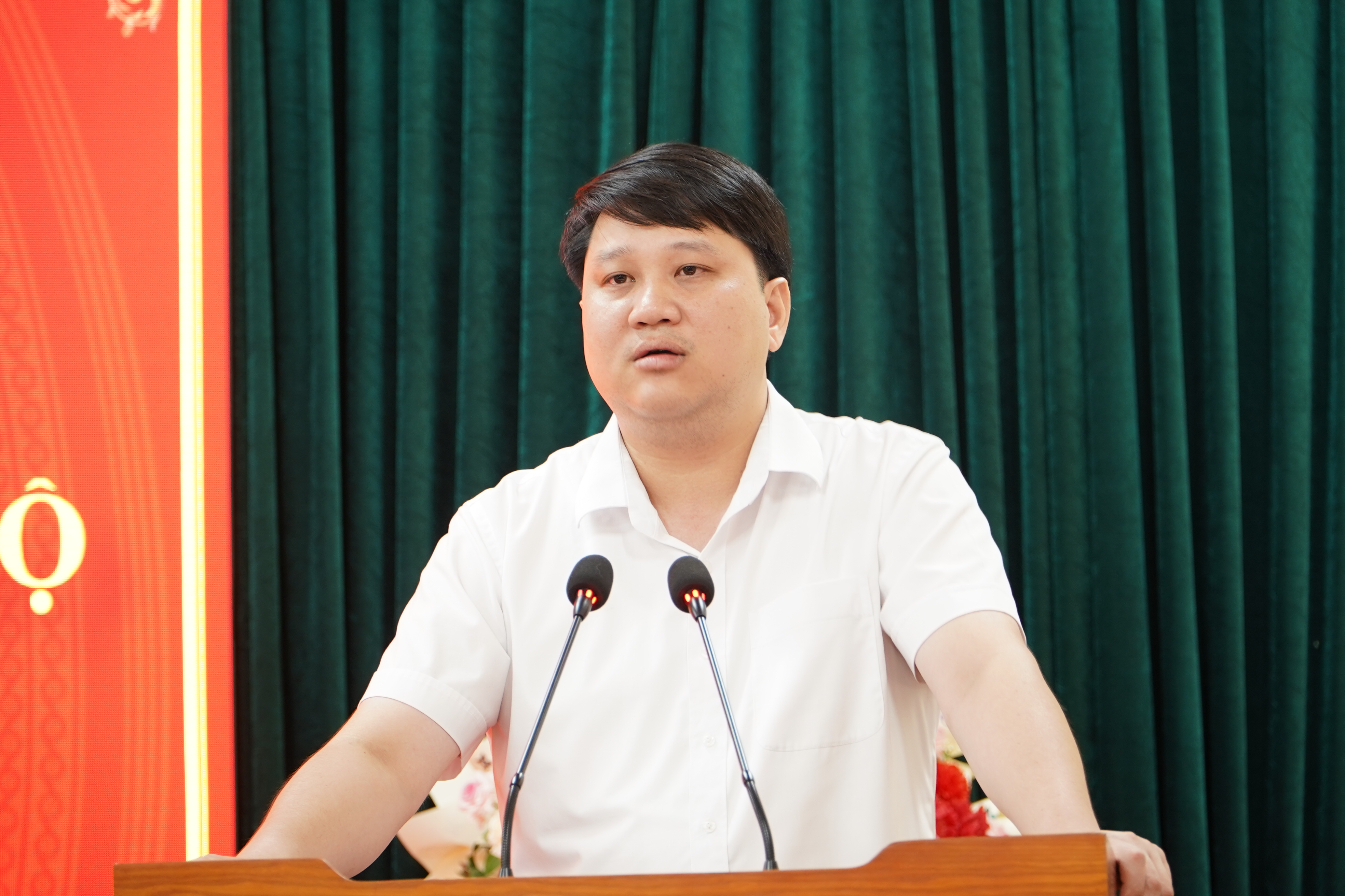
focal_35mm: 117
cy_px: 448
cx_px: 672
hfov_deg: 17.5
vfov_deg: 11.7
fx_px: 4371
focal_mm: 78
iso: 400
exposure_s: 1/13
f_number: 4
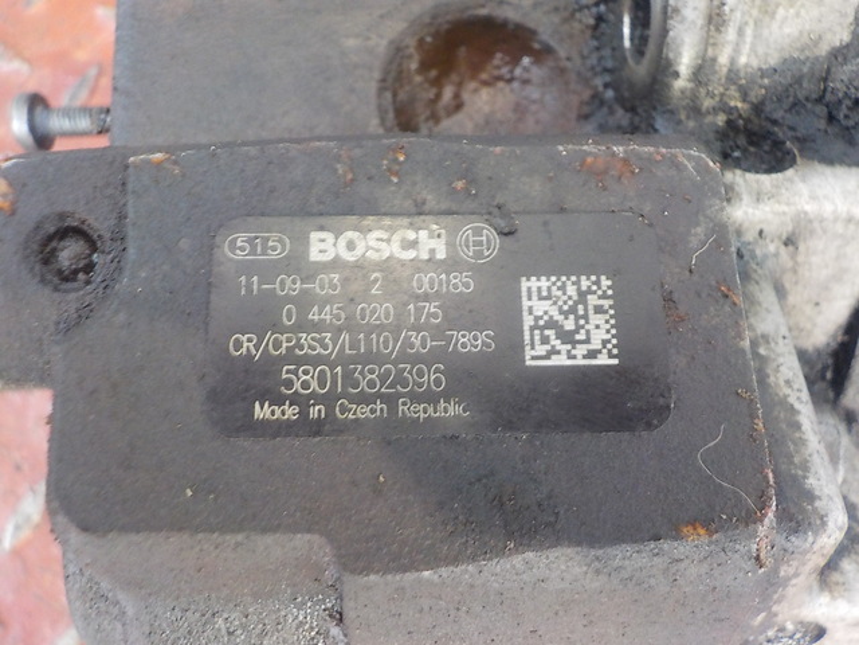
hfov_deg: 60.0
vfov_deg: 46.8
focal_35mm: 30
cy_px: 322
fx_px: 744
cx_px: 430
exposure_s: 1/13
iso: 400
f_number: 3.3
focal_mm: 4.1
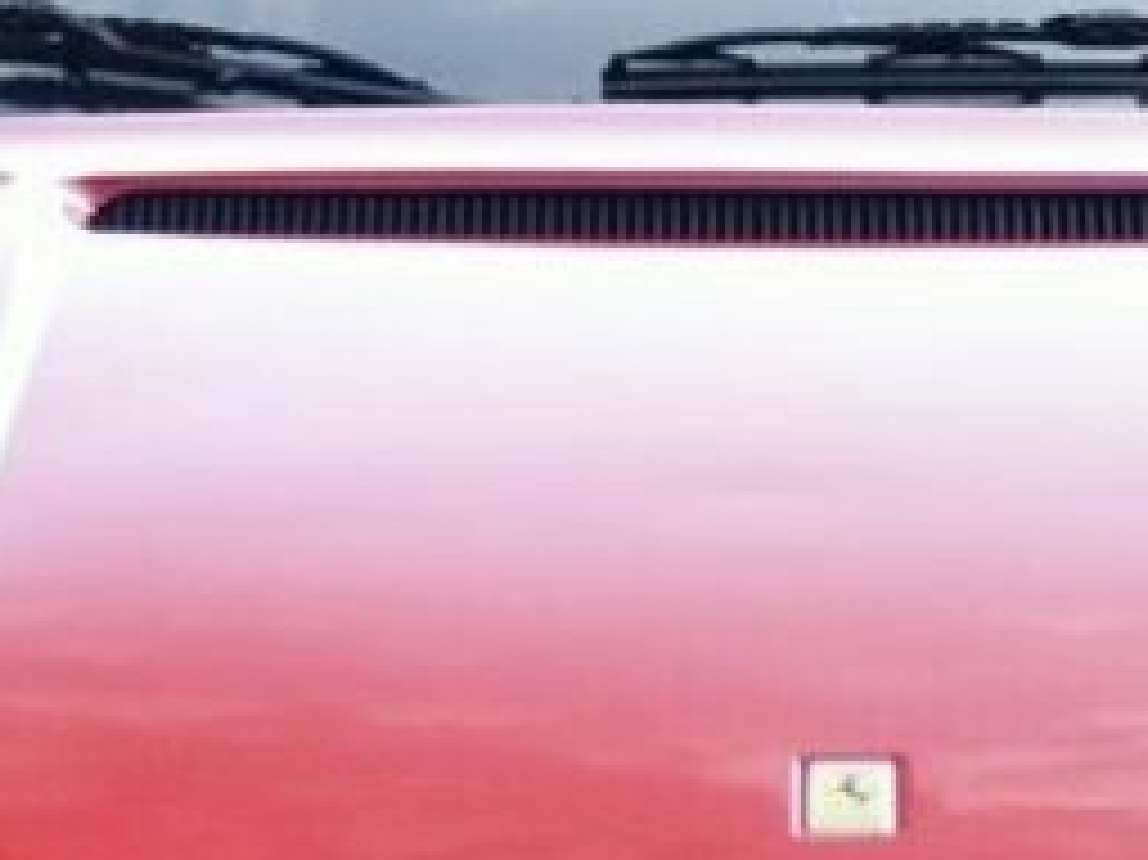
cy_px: 810
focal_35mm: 217
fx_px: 7193
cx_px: 824
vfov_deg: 6.8
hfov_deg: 9.1
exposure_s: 1/250
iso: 720
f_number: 4
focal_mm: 32
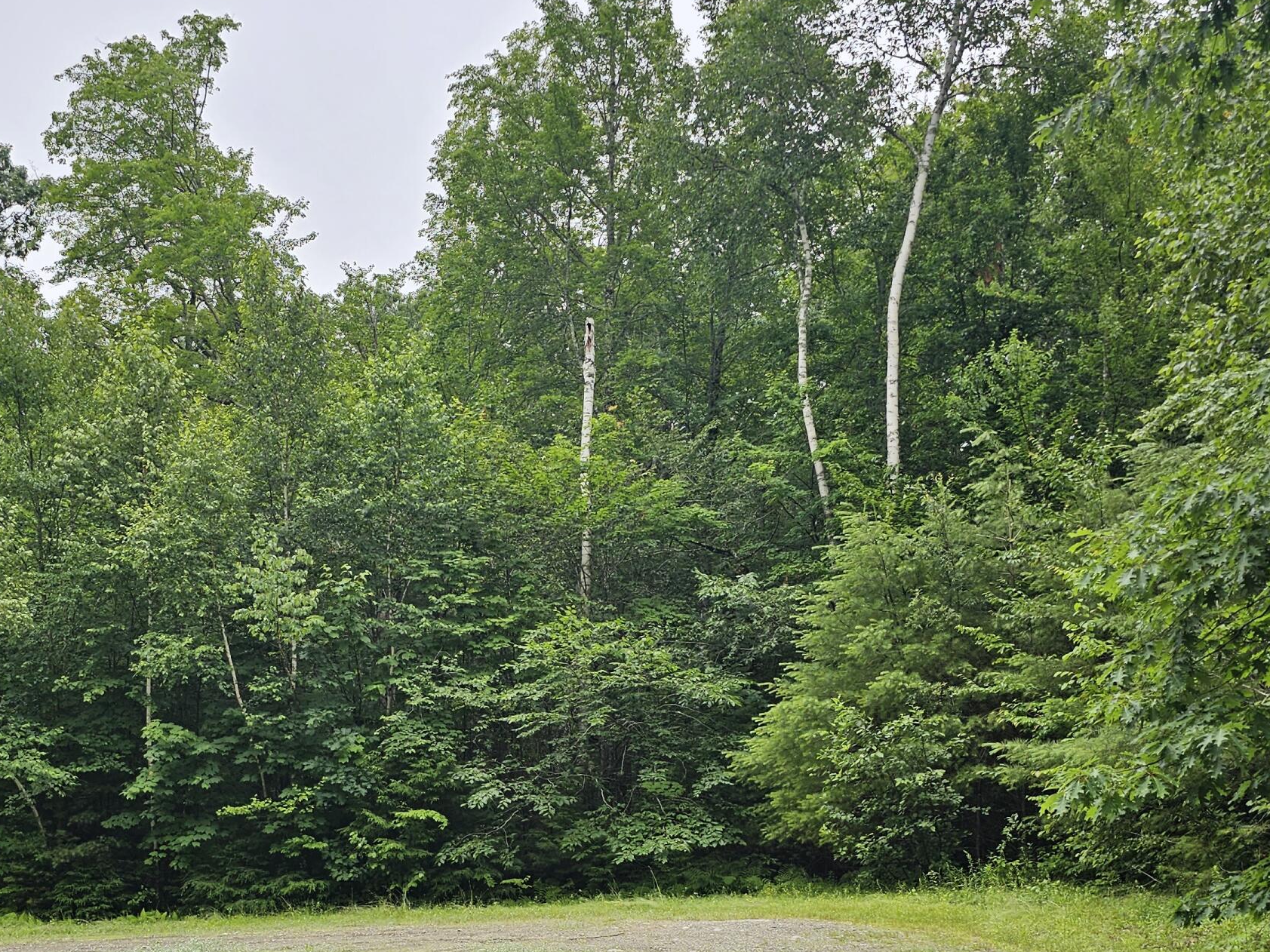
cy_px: 826
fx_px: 1504
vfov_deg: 33.6
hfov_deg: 45.4
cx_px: 471
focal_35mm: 41
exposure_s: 1/186
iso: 10
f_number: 1.7
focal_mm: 6.3
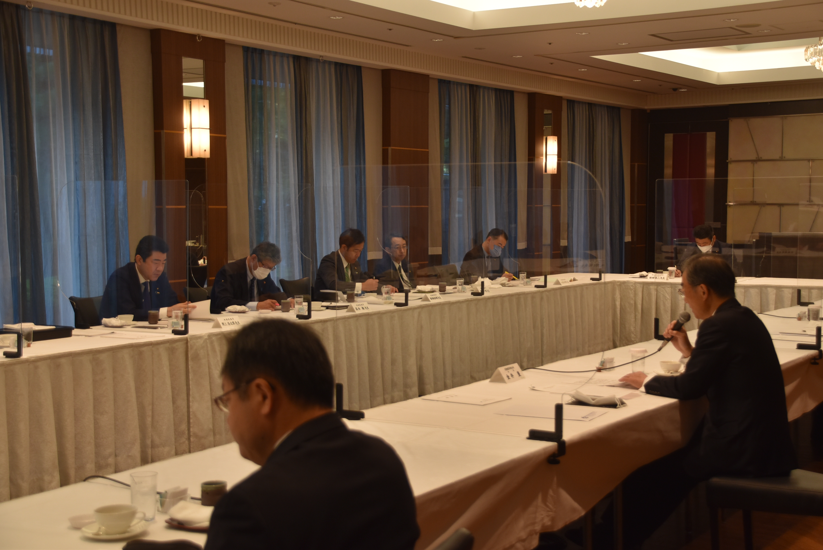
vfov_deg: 23.8
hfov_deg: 35.0
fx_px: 1304
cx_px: 412
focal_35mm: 57
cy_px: 275
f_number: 4.5
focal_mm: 38
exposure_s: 1/80
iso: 400
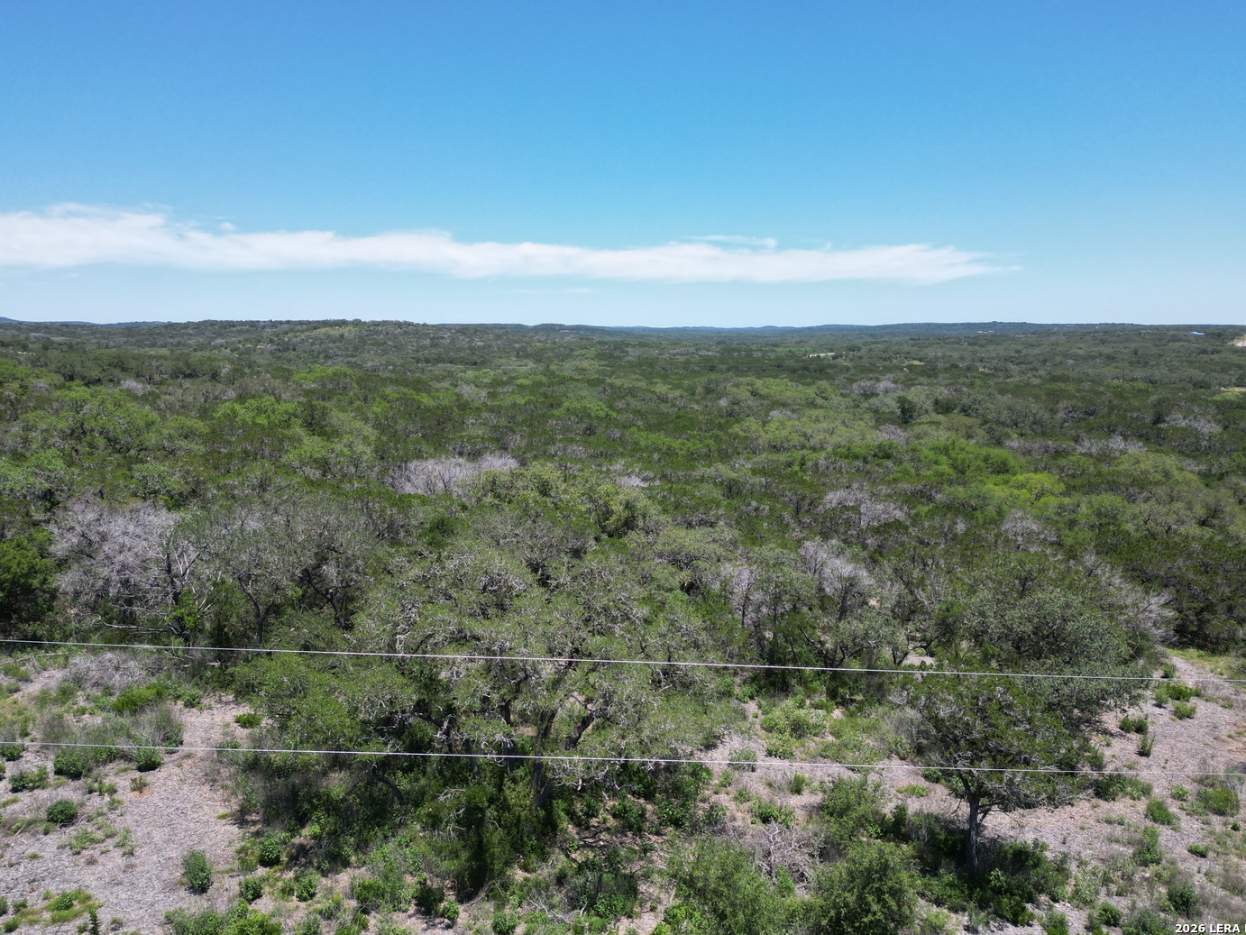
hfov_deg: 69.4
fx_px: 900
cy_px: 449
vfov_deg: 54.9
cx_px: 621
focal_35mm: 25
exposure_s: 1/2500
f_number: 1.7
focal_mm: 6.72
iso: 130
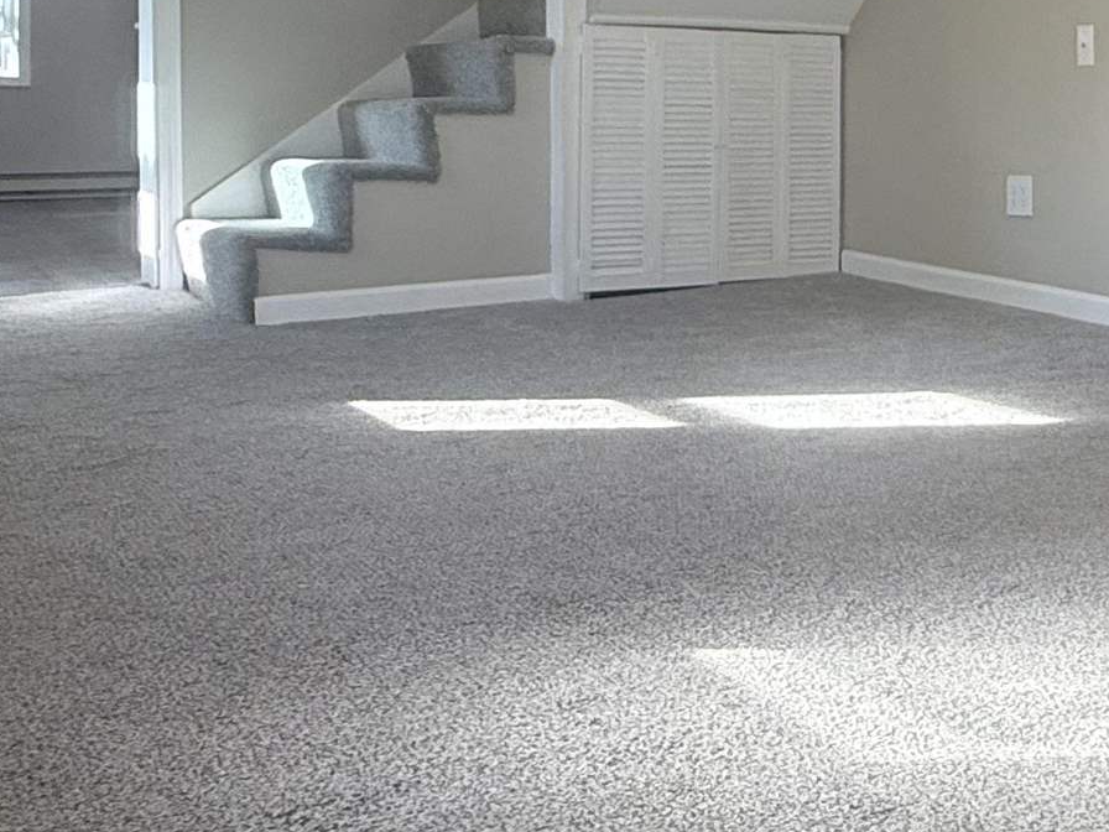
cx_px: 1180
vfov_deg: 29.3
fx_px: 1538
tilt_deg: +0.3
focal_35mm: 48
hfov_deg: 34.9
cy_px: 121
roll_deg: +0.6
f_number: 2.2
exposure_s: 1/120
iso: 100
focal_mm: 2.22
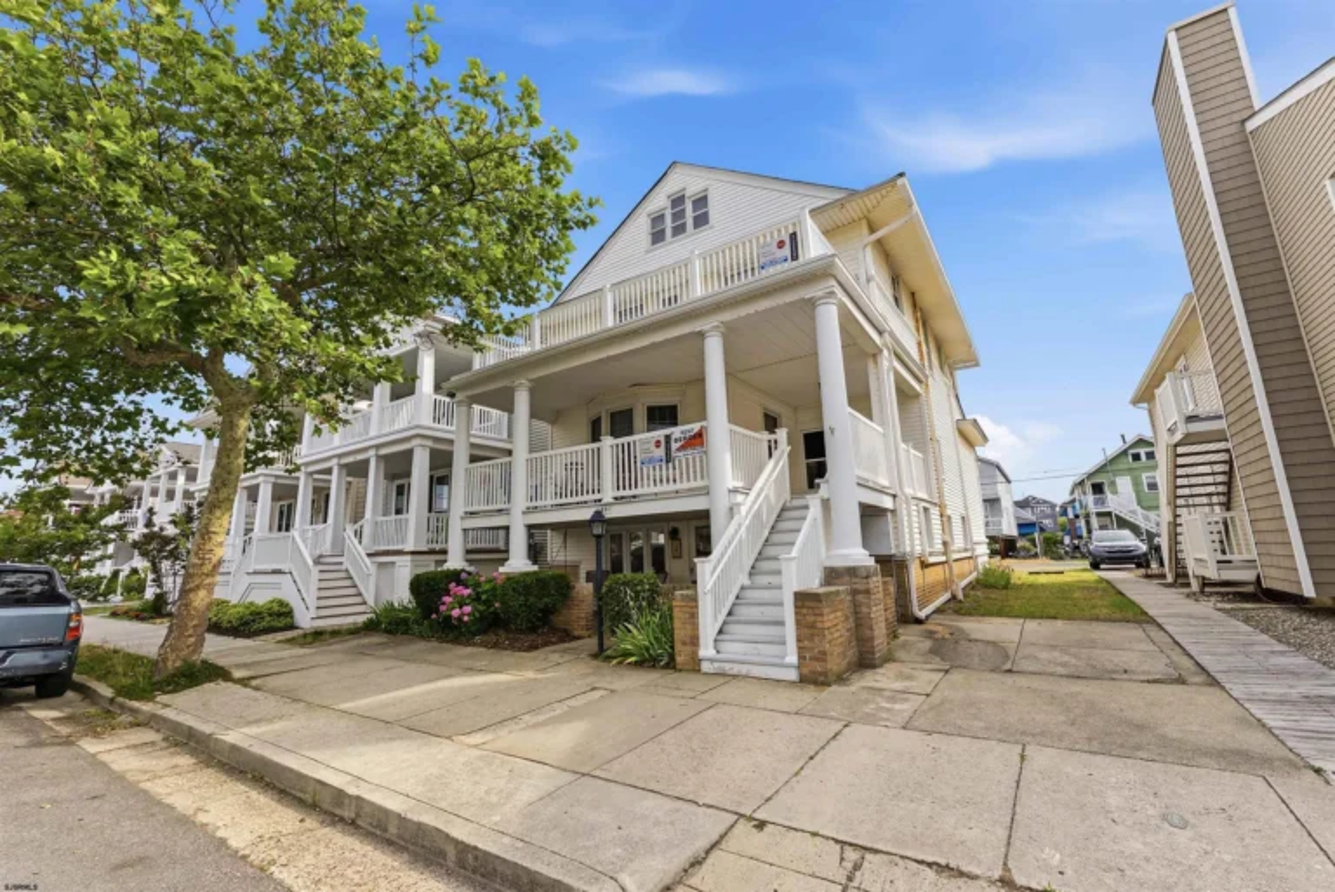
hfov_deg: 104.2
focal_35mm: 14
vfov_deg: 81.3
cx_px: 668
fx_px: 519
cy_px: 446
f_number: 7.1
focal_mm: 14
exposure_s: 1/800
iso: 640
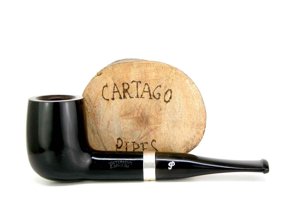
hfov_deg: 17.3
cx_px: 144
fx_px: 948
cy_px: 108
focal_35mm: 114
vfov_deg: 13.0
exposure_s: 1/55.6
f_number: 3.7
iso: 100
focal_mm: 29.5
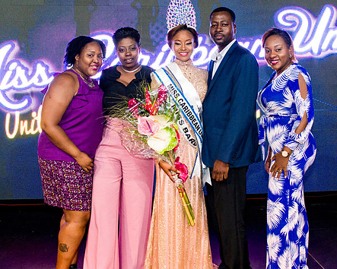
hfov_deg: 38.8
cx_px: 175
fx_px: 479
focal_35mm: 48
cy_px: 80
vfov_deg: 31.1
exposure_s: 1/160
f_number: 5
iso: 4000
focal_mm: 24
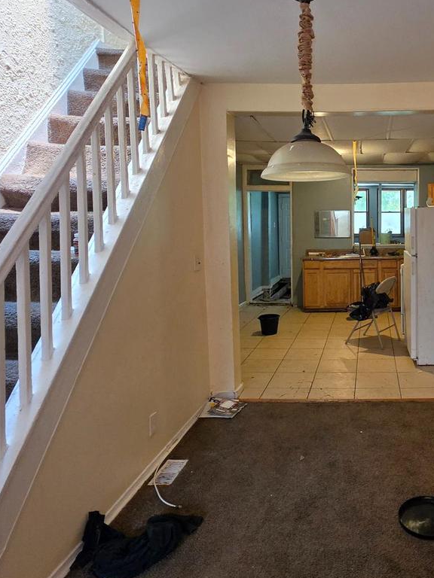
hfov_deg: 48.7
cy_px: 246
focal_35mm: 26
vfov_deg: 66.9
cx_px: 371
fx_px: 435
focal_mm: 2.2
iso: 320
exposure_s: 1/60
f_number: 1.9
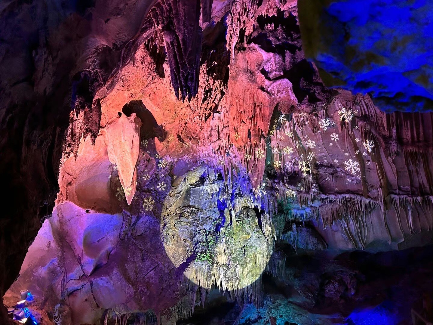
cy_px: 162
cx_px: 216
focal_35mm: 26
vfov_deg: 53.1
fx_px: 325
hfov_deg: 67.3
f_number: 1.5
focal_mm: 5.7
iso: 640
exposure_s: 1/40
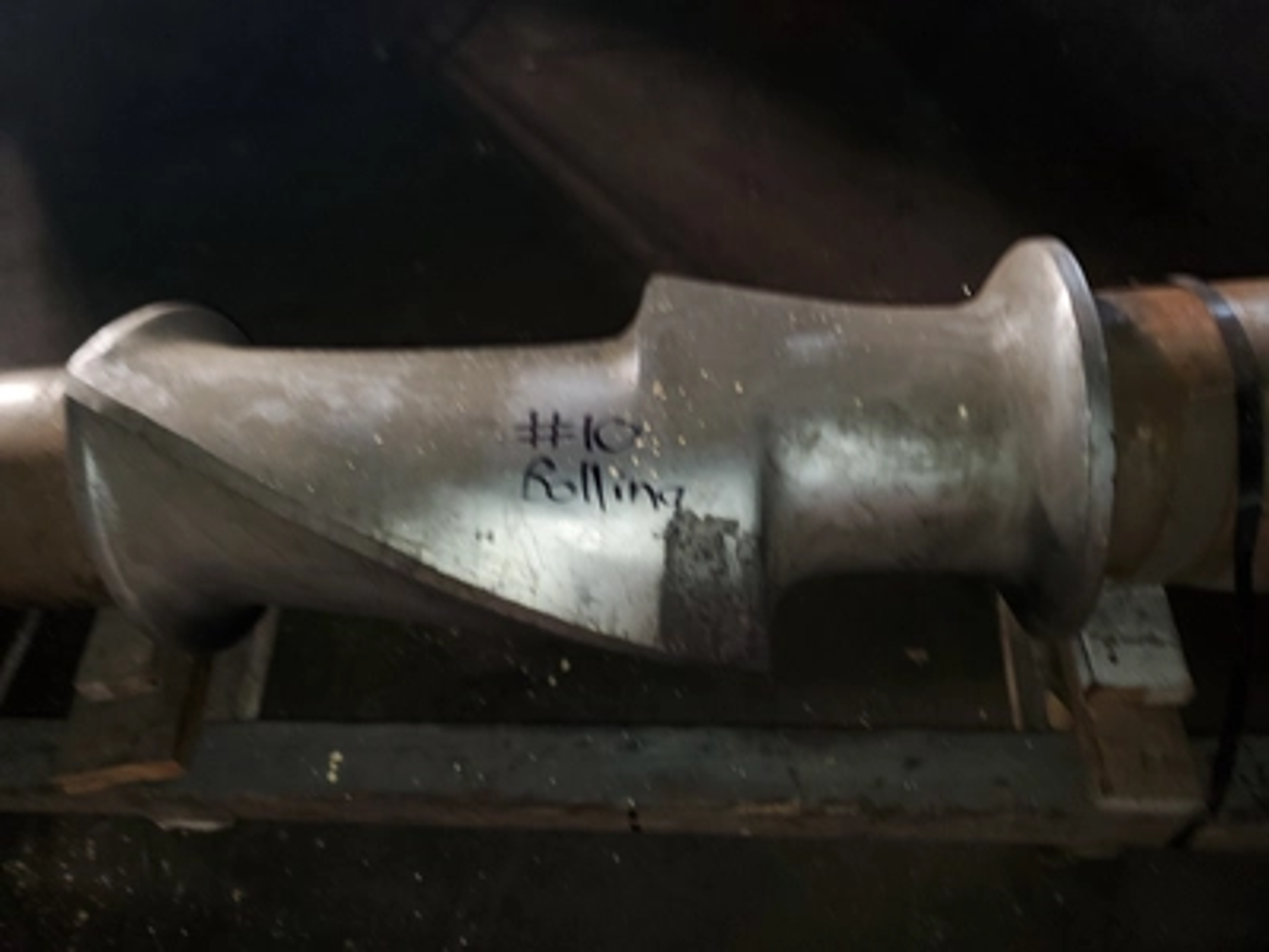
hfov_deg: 67.3
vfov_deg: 53.1
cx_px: 634
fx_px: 953
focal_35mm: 26
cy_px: 476
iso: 64
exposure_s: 1/60
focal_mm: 4.3
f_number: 1.5
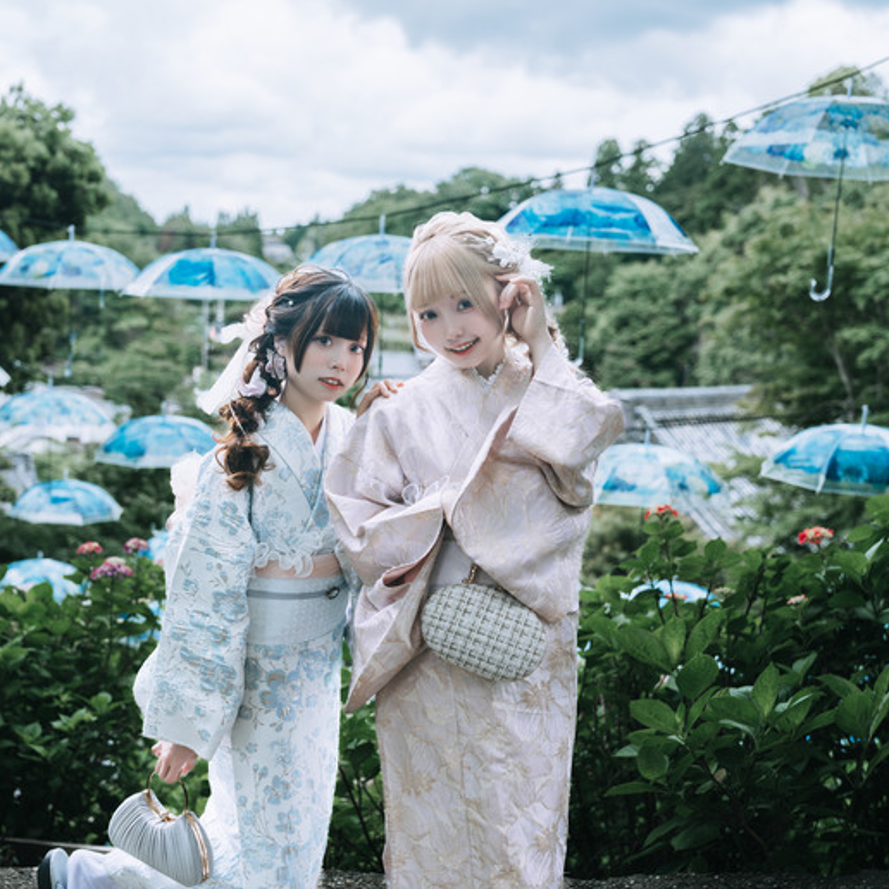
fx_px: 1308
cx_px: 396
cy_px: 444
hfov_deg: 37.5
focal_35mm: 45
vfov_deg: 37.6
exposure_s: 1/640
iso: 80
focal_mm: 35
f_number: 2.2
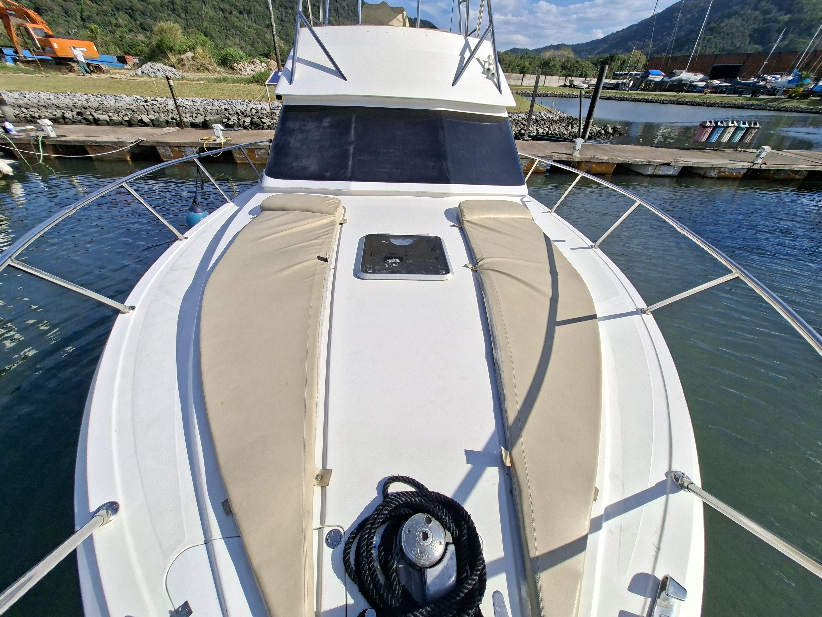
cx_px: 411
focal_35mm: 13
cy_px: 308
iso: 40
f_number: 2.2
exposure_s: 1/1664
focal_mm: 1.74
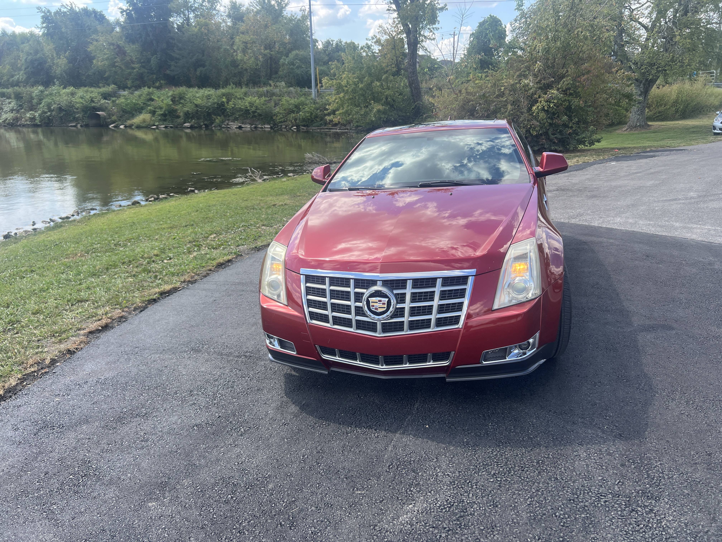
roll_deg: +0.9
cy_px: 271
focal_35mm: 26
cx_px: 361
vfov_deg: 53.1
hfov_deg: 67.3
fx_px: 542
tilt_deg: -18.0
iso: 50
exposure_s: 1/1183
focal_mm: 5.7
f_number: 1.5
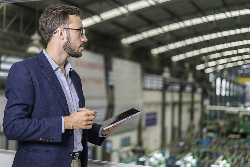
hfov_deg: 39.6
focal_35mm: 50
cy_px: 84
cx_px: 125
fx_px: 347
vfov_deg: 27.0
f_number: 1.8
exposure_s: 1/320
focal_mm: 50
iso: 250
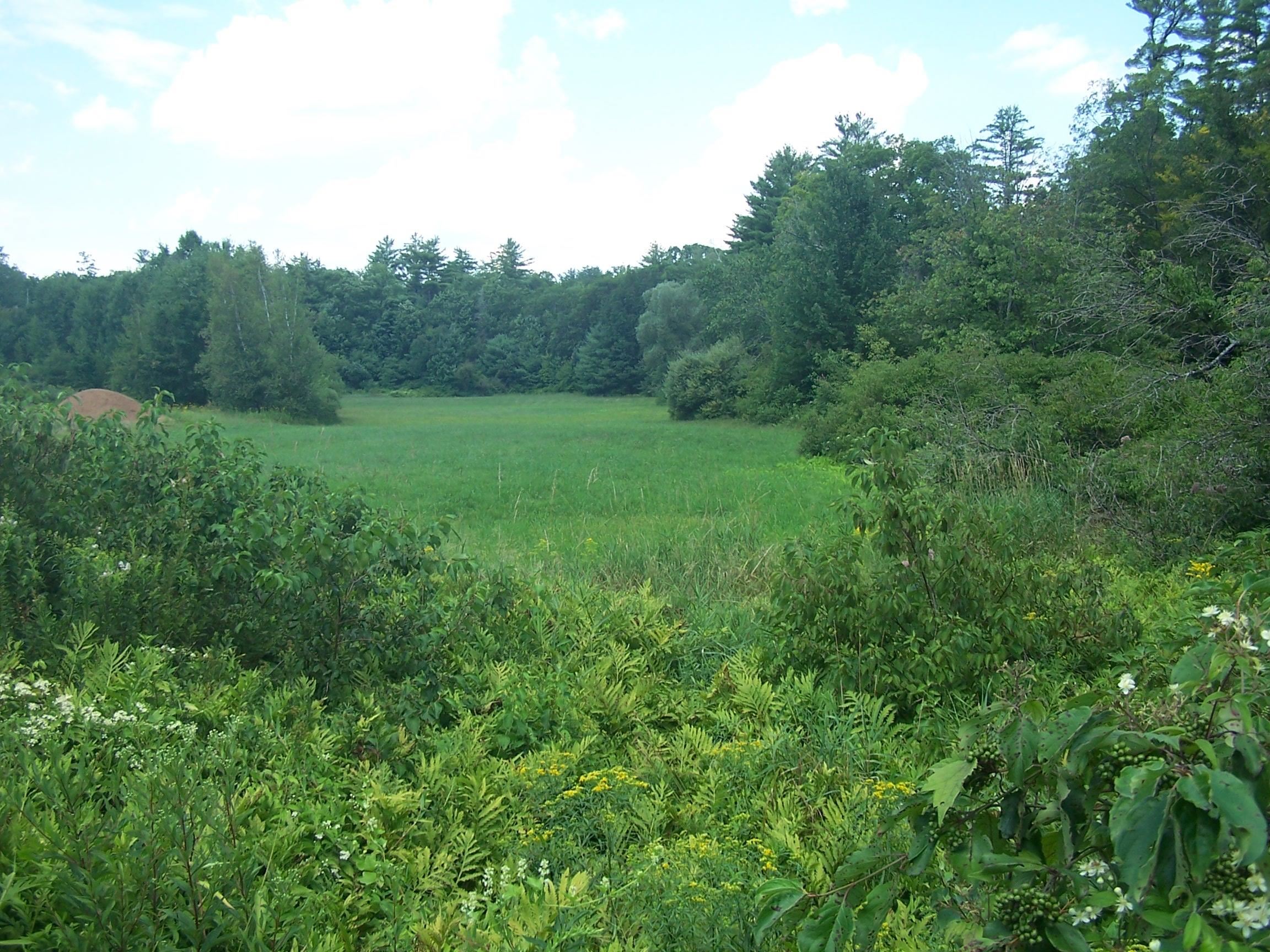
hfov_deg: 49.0
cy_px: 476
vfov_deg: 37.7
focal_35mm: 38
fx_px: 1394
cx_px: 635
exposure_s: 1/350
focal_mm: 6.3
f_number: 2.8
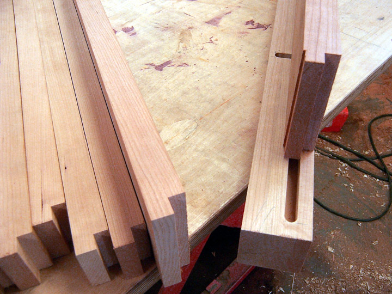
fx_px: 374
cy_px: 147
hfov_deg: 55.4
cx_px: 196
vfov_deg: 42.9
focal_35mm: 33
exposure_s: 1/20
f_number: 3.4
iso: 140
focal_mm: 5.5
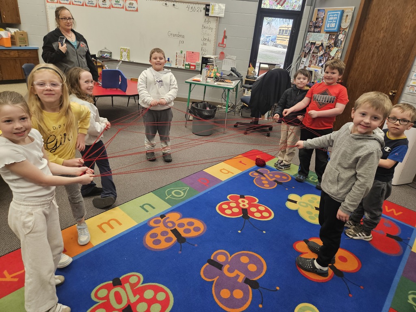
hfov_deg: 73.9
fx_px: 276
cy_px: 156
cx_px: 208
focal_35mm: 23
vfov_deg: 58.9
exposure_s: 1/120
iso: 160
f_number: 1.8
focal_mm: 5.4
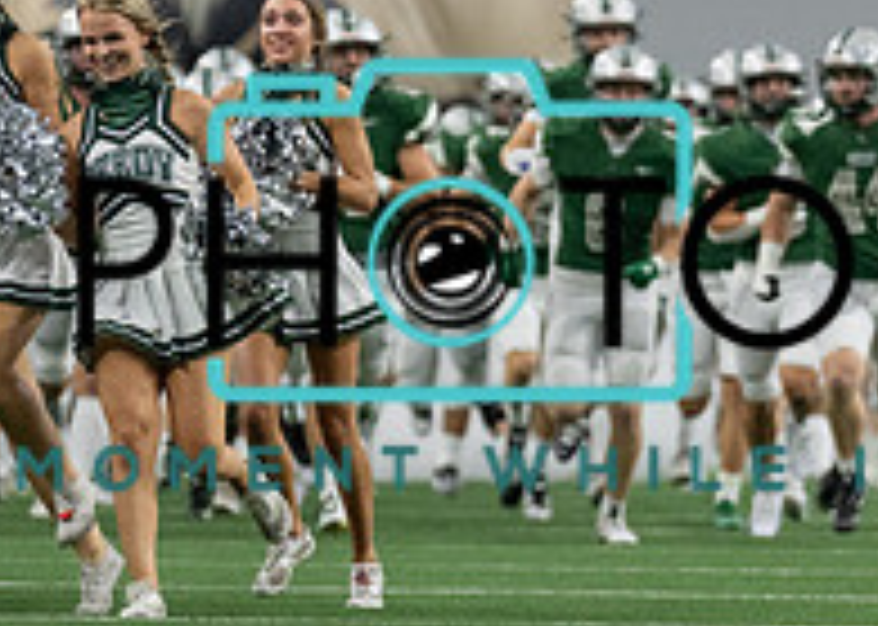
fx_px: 15749
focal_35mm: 632
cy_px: 275
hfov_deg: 3.2
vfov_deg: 2.3
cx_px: 311
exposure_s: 1/1250
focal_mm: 200
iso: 3200
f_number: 2.8
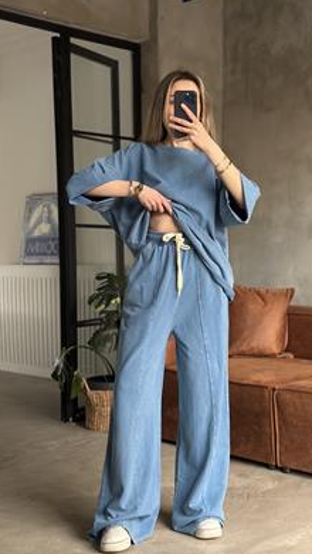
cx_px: 173
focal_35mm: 57
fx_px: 838
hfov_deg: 21.1
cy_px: 265
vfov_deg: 36.6
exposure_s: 1/41
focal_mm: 6.86
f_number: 1.78
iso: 400
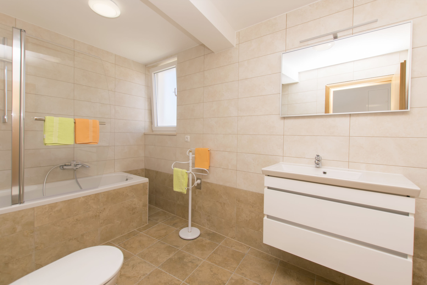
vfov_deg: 77.4
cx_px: 214
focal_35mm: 15
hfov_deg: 100.4
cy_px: 142
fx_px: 178
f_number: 5.6
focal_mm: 10
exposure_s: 1/160
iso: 100
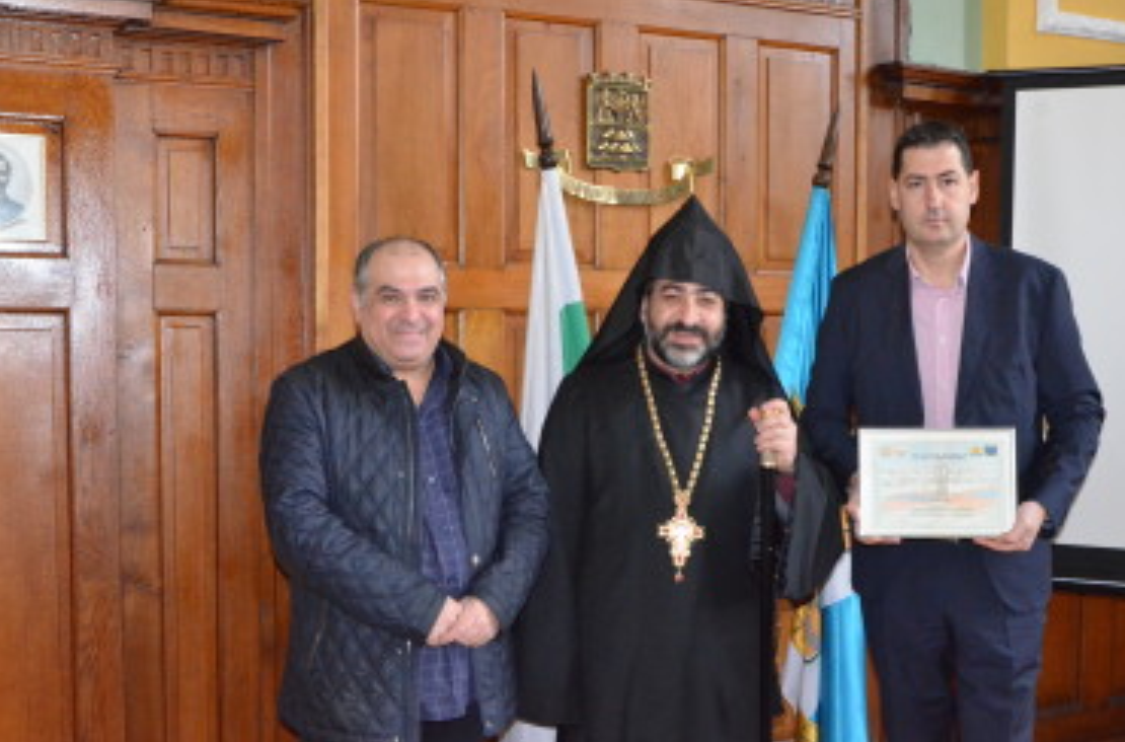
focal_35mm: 41
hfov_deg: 48.0
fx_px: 1263
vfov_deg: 32.7
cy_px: 392
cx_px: 599
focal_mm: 25
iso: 6400
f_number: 8
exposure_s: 1/60
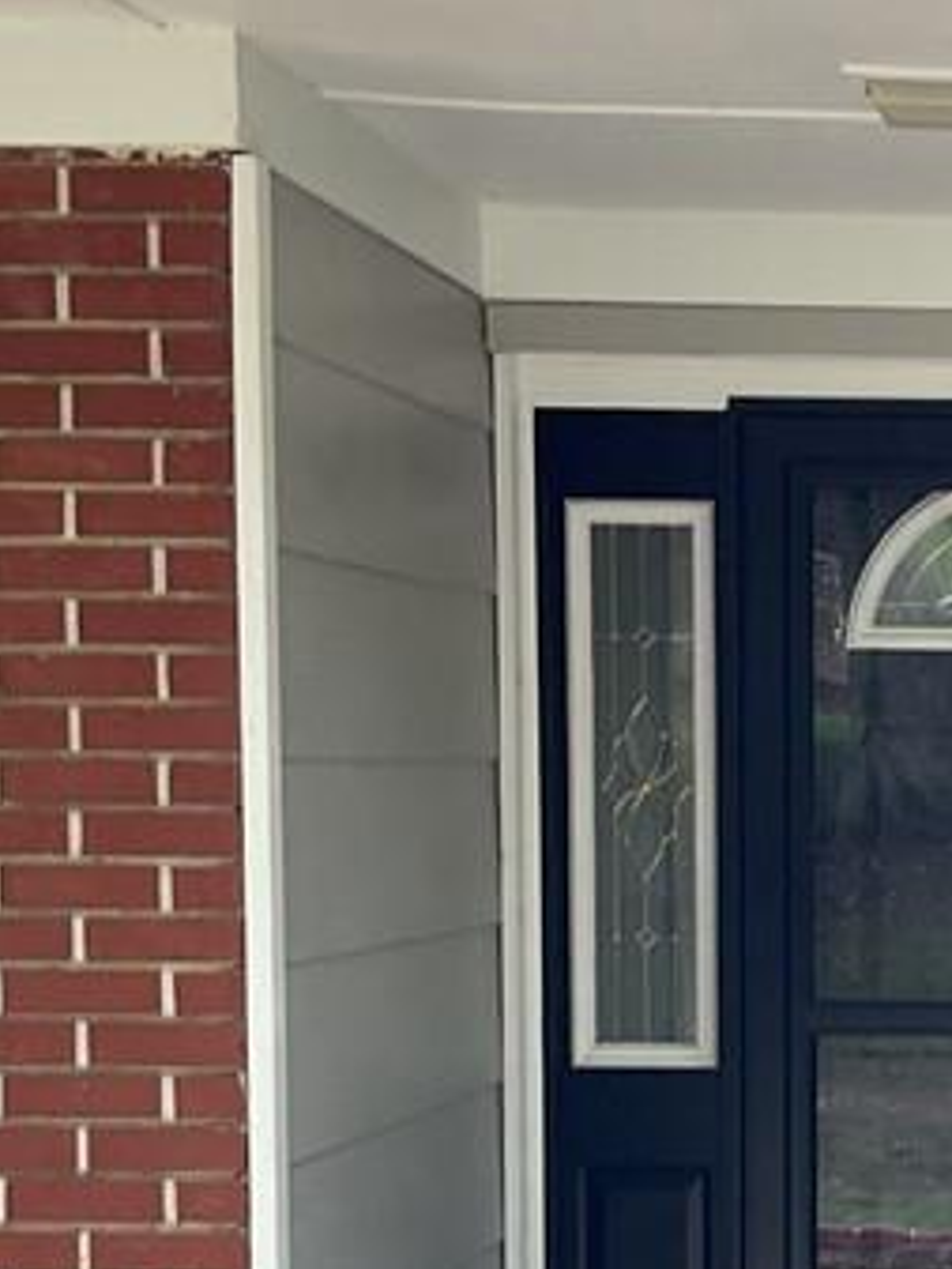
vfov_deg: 22.0
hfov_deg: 15.9
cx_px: 1257
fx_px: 3225
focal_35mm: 88
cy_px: 1017
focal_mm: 3
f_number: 1.8
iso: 40
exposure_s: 1/60
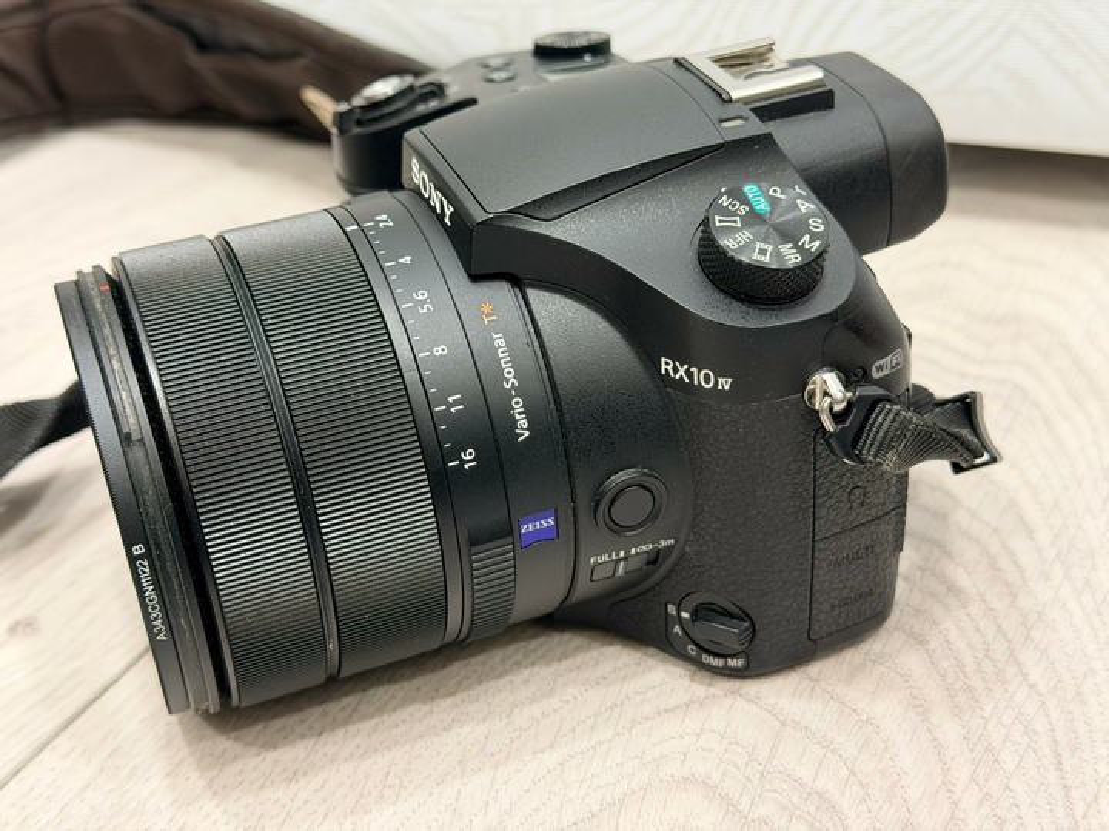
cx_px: 554
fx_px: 1538
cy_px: 416
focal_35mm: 48
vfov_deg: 30.3
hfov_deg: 39.7
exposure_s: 1/40
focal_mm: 6.76
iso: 200
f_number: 1.78
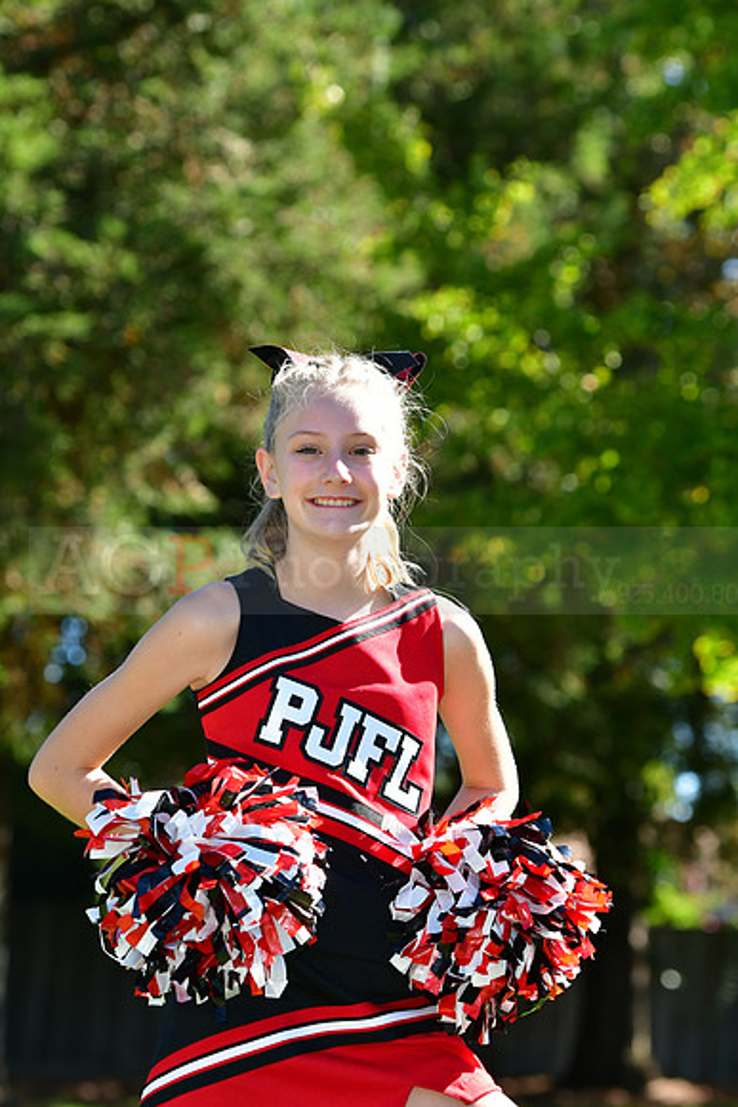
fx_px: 5070
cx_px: 369
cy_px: 554
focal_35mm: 165
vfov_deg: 12.4
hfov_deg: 8.3
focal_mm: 110
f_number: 4.5
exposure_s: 1/800
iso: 400
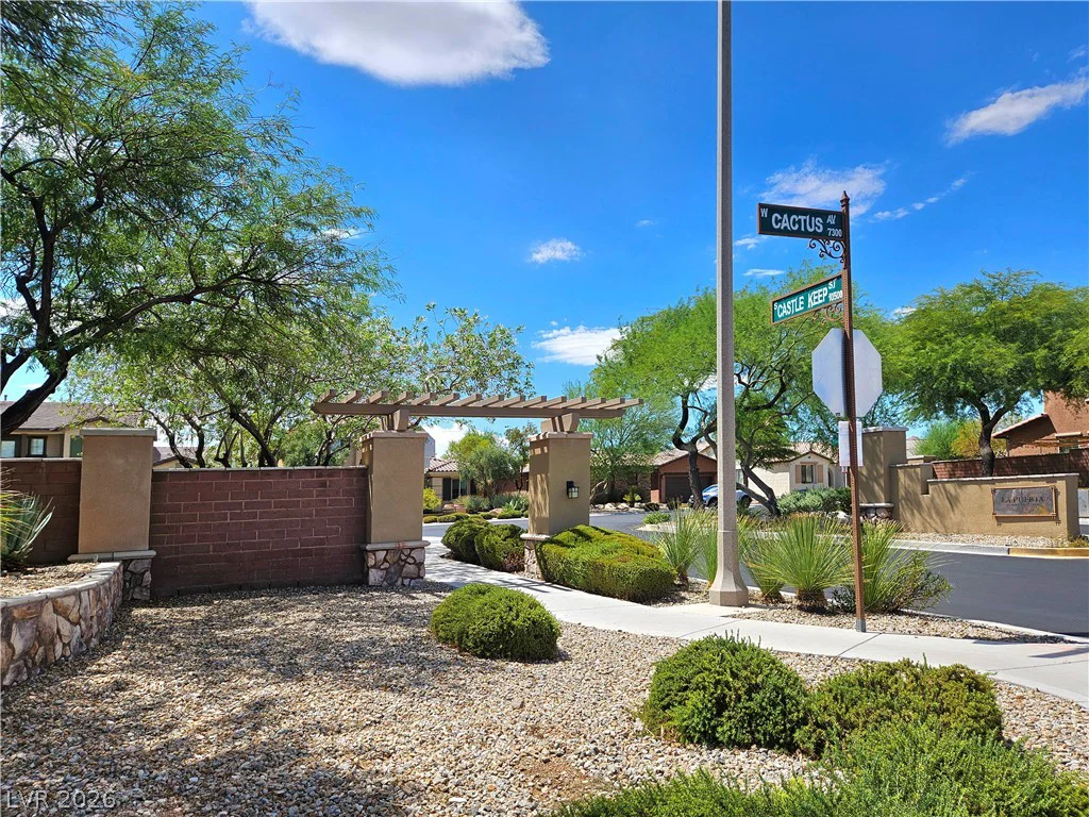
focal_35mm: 23
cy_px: 408
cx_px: 544
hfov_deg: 73.9
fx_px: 724
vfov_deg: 58.9
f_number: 1.8
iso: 25
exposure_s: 1/2500
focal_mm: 5.4
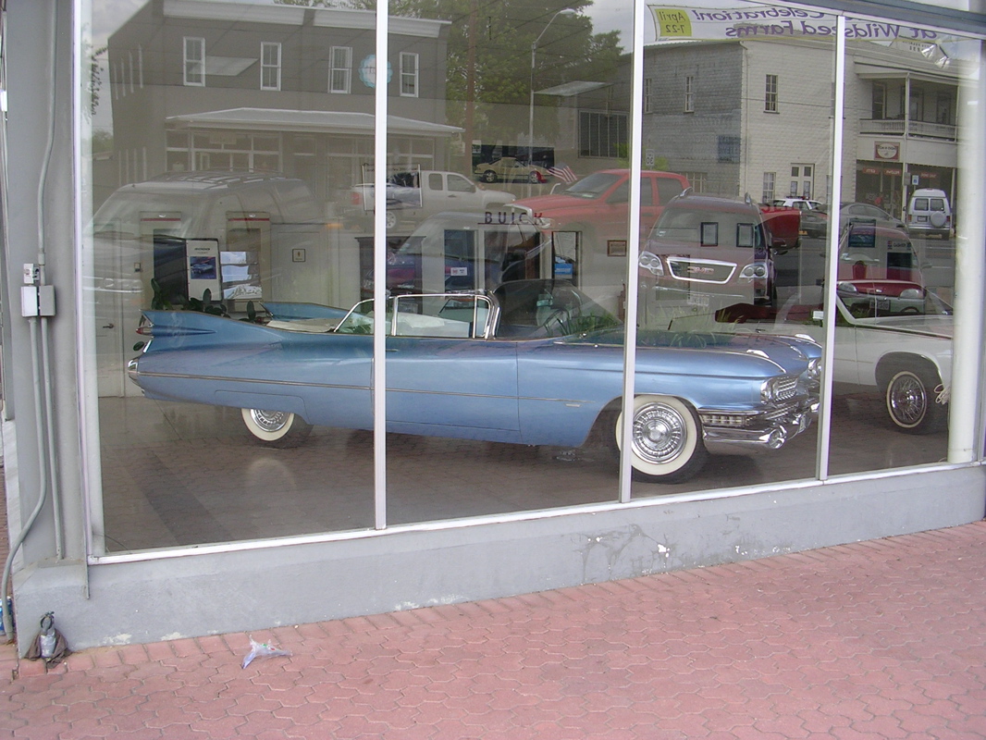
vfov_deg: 37.7
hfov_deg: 49.0
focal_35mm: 38
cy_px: 370
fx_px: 1083
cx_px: 493
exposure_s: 1/180
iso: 50
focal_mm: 5.8
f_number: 2.8
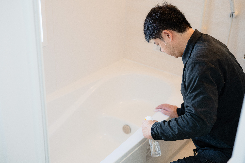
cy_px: 82
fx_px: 340
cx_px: 122
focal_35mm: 50
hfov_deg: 39.6
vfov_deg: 27.0
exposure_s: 1/125
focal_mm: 50
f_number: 2.8
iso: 800
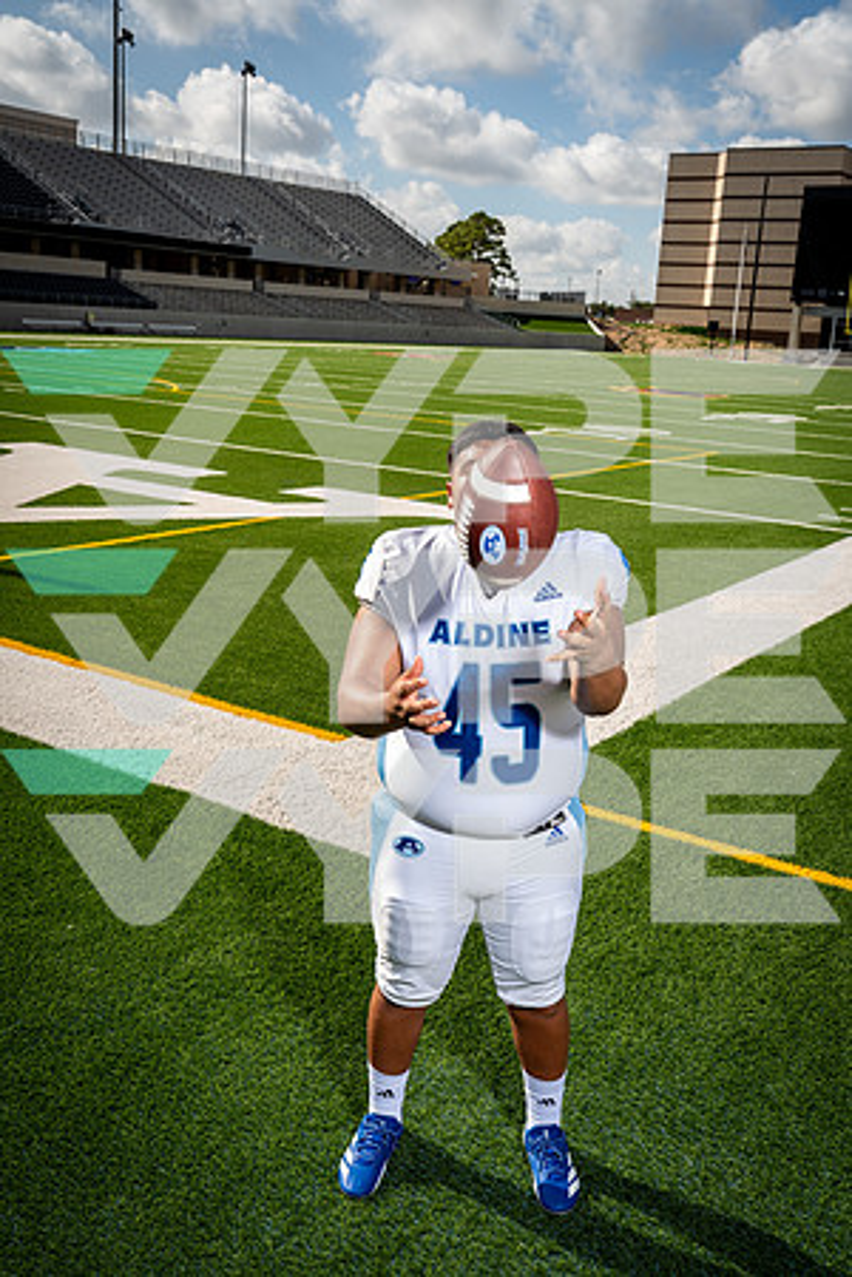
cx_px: 426
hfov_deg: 37.9
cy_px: 638
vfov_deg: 54.4
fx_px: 1242
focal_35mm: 35
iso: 125
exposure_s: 1/250
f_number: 8
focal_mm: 35
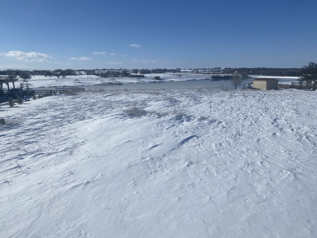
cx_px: 158
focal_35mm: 26
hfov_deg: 67.3
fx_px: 238
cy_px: 119
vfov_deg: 53.1
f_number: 1.8
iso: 32
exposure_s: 1/11494
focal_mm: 4.25
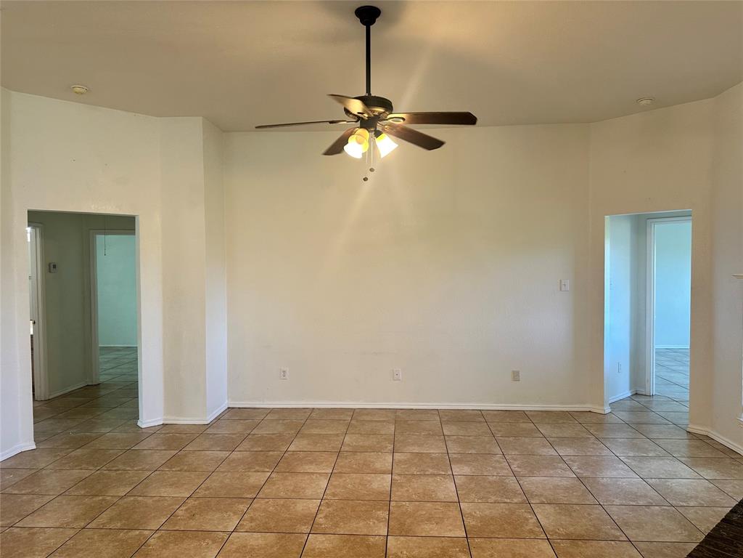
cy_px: 279
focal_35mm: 24
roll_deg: -0.4
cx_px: 372
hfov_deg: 71.6
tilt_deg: -0.9
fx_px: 515
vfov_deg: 56.8
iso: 125
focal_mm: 6.86
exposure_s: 1/60
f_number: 1.78
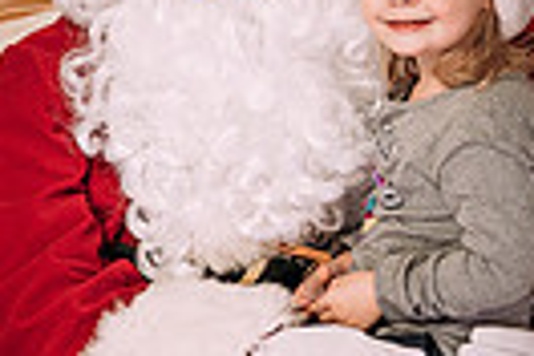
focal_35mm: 173
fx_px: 2566
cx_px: -112
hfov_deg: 11.6
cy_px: 331
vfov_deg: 7.9
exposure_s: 1/100
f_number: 5.6
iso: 100
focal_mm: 35
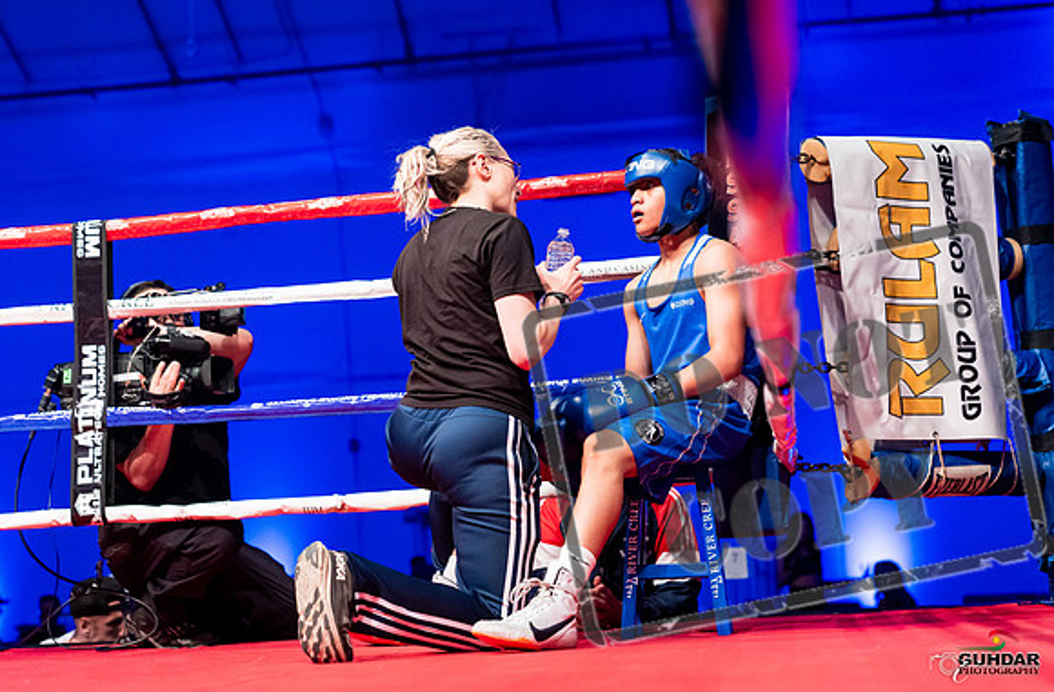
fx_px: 1697
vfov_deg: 23.1
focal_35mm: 58
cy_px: 329
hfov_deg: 34.5
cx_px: 493
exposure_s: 1/1000
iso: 3200
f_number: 2.5
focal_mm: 50
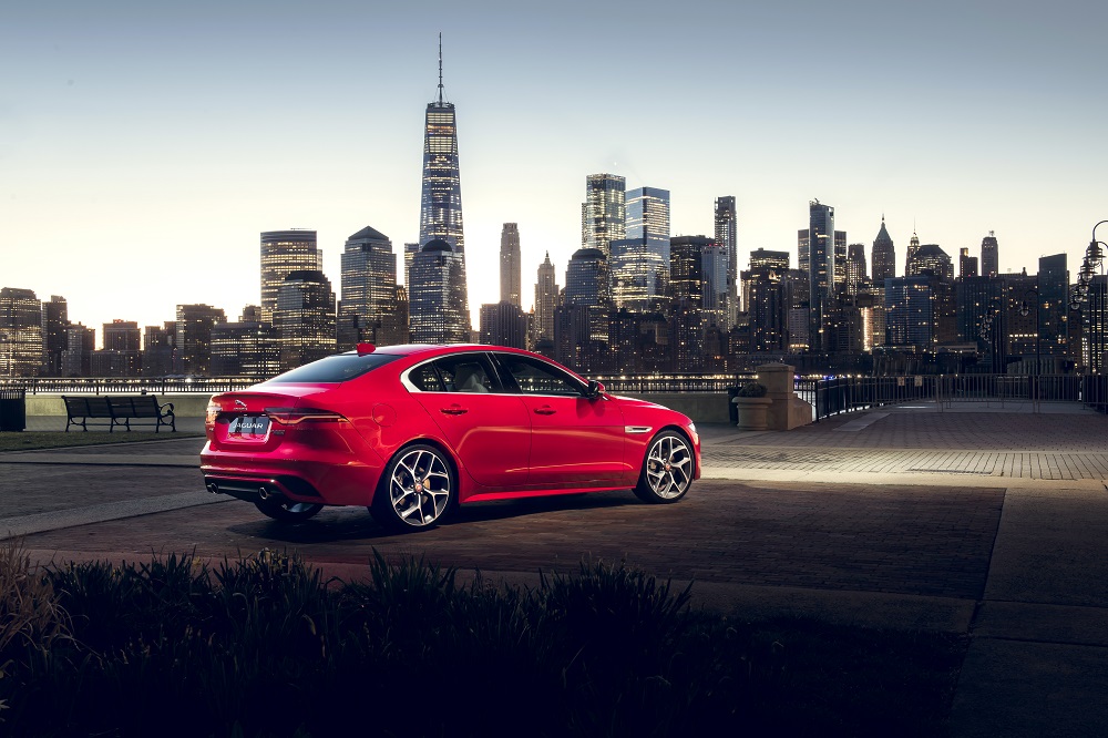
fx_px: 1231
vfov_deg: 33.4
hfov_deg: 48.5
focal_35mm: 40
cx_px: 554
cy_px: 369
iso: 400
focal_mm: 40
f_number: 11
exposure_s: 8
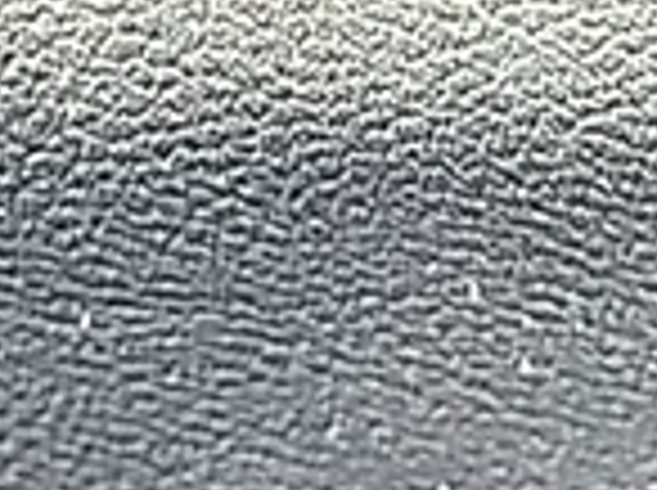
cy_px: -366
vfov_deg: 8.1
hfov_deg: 11.1
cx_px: 382
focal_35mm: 178
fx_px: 3373
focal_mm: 6.86
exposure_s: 1/110
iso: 50
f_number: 1.78
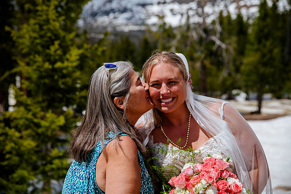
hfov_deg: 23.9
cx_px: 146
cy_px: 97
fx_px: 687
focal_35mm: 85
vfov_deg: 16.1
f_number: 5
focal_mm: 85
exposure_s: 1/500
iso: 200
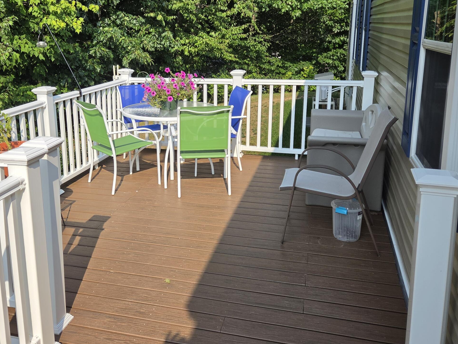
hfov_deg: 51.0
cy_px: 120
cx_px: 181
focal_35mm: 36
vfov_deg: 39.3
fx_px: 476
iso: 80
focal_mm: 5.4
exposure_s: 1/4054
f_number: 1.8
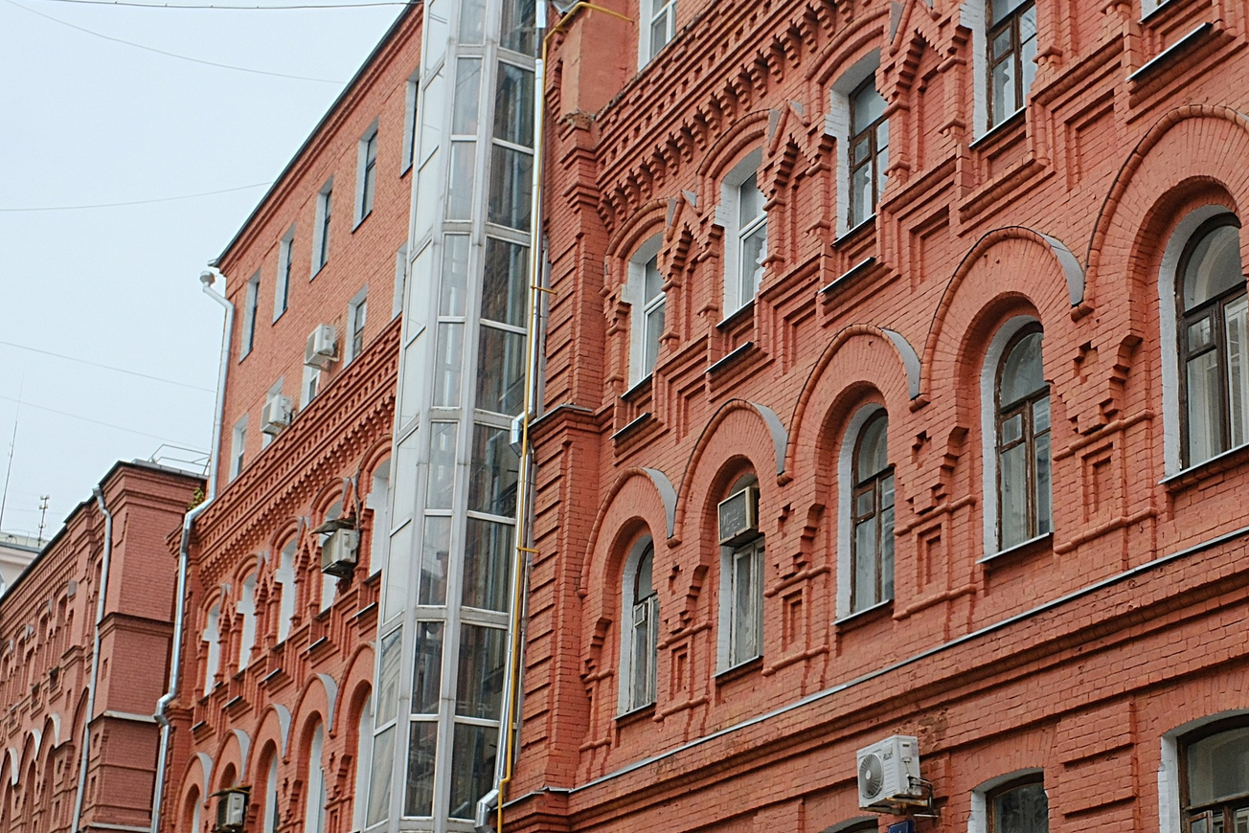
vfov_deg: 25.3
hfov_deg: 36.7
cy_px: 612
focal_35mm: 53
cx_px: 918
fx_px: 1839
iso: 640
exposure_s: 1/80
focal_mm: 18
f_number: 8
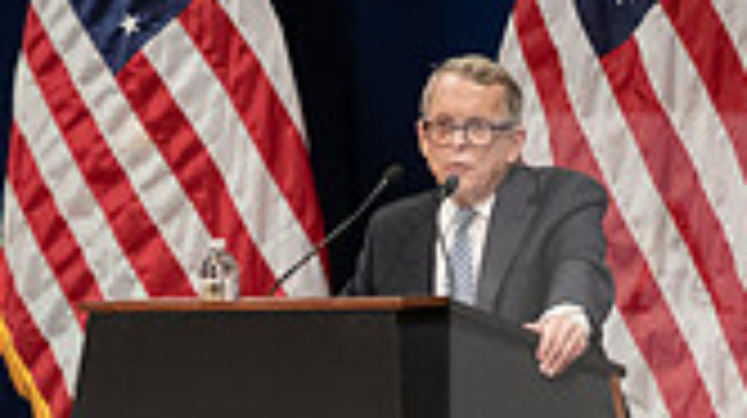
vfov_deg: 1.8
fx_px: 13060
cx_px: 315
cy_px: 658
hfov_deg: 3.3
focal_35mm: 660
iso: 2000
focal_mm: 180
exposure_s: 1/200
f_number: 3.2
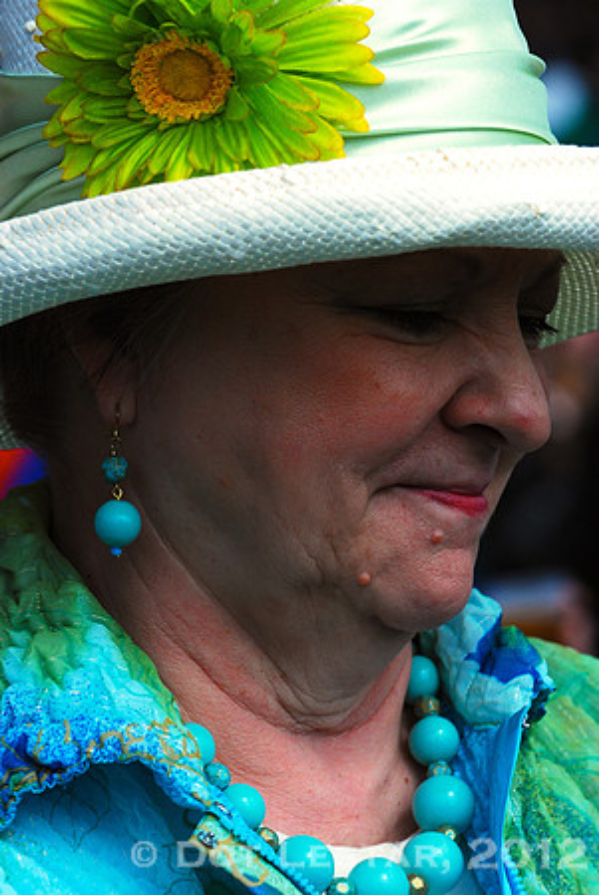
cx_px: 300
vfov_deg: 11.0
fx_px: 4669
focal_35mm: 188
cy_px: 448
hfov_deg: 7.3
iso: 400
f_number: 9
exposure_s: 1/1250
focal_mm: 125
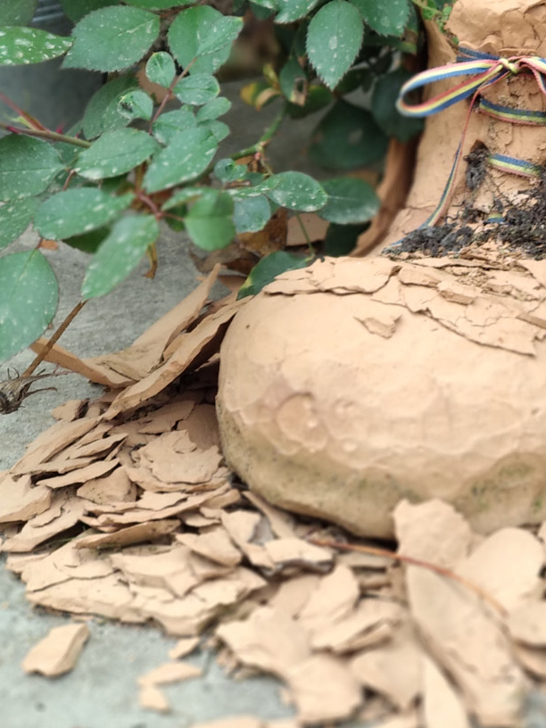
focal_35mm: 102
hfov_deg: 14.3
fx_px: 2145
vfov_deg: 19.1
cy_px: 194
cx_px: 525
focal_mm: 5.99
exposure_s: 1/103
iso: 100
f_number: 2.6
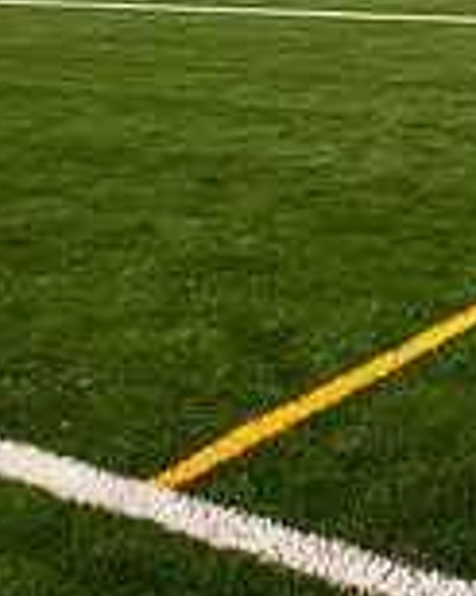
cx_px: 782
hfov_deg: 20.3
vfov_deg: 28.0
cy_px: -95
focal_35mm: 60
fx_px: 1058
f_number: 4
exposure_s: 1/125
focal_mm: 17
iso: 1600
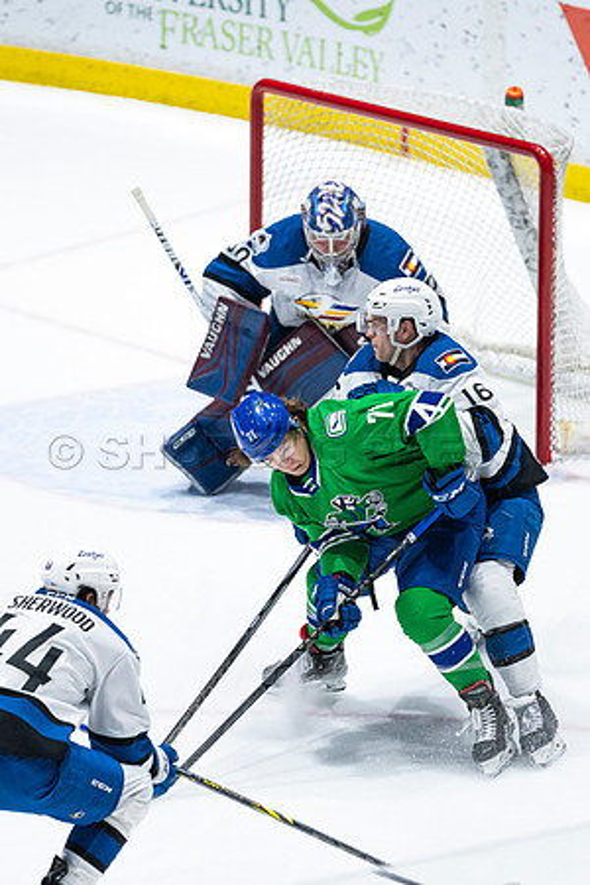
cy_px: 393
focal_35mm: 343
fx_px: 8432
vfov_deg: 6.0
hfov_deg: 4.0
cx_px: 320
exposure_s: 1/1250
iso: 1250
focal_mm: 200
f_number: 2.8
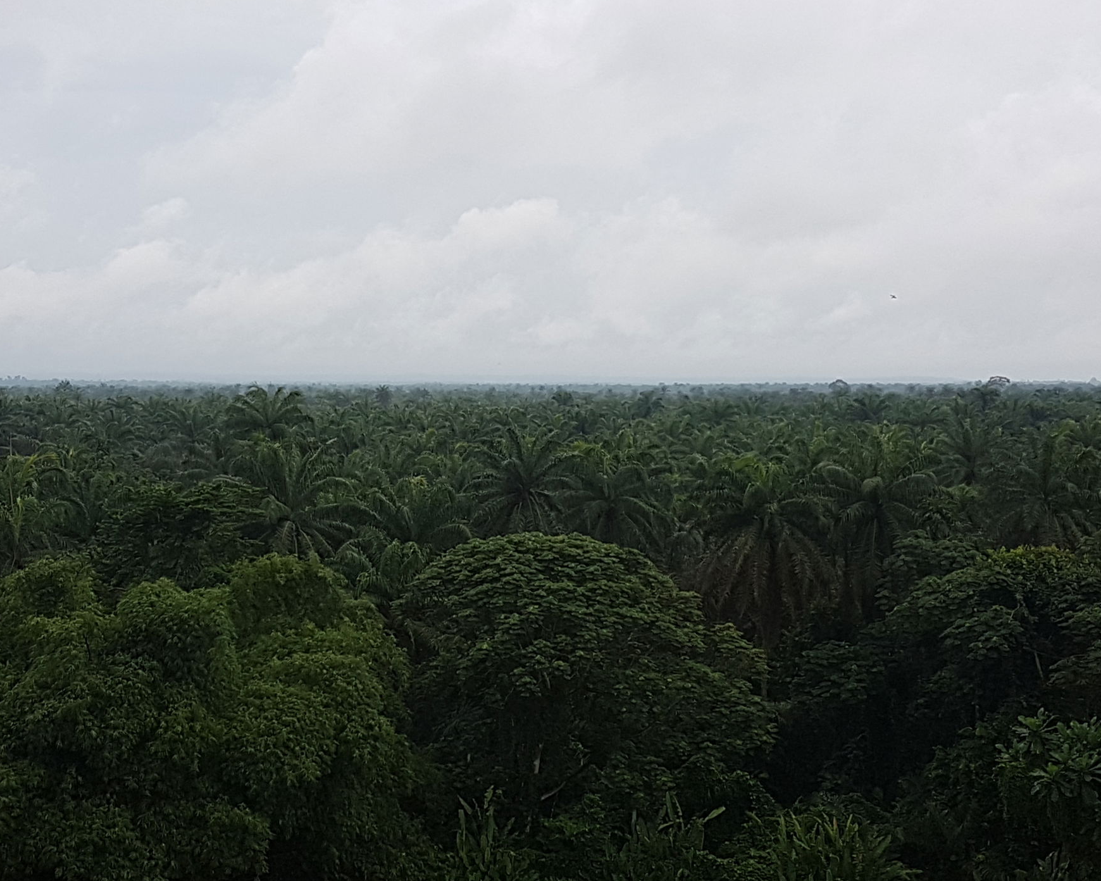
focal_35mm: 28
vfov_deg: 51.5
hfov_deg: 62.2
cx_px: 519
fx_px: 912
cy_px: 442
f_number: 1.7
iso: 40
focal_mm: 4.2
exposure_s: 1/1180
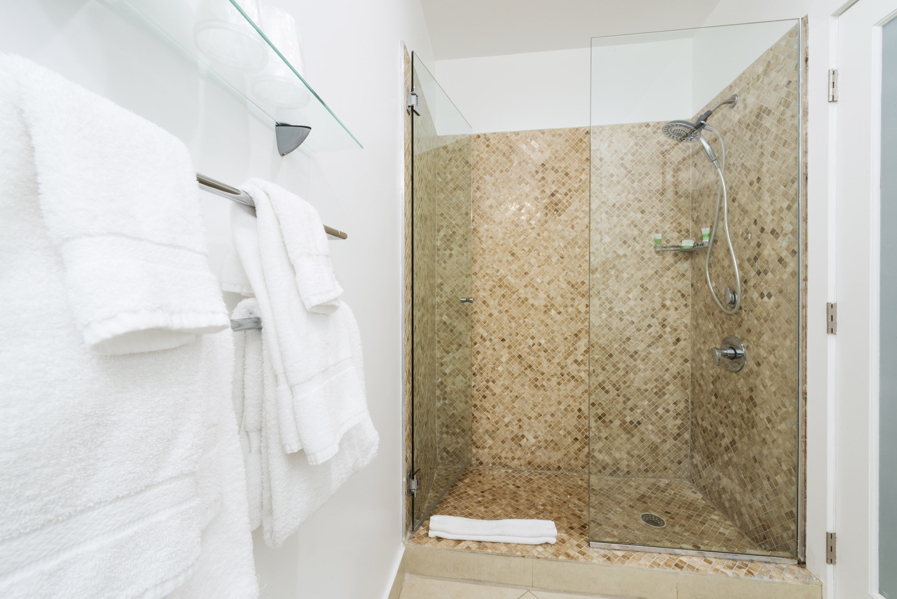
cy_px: 300
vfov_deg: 81.3
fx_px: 349
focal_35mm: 14
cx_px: 448
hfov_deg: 104.2
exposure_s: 2
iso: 100
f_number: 22
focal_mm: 14
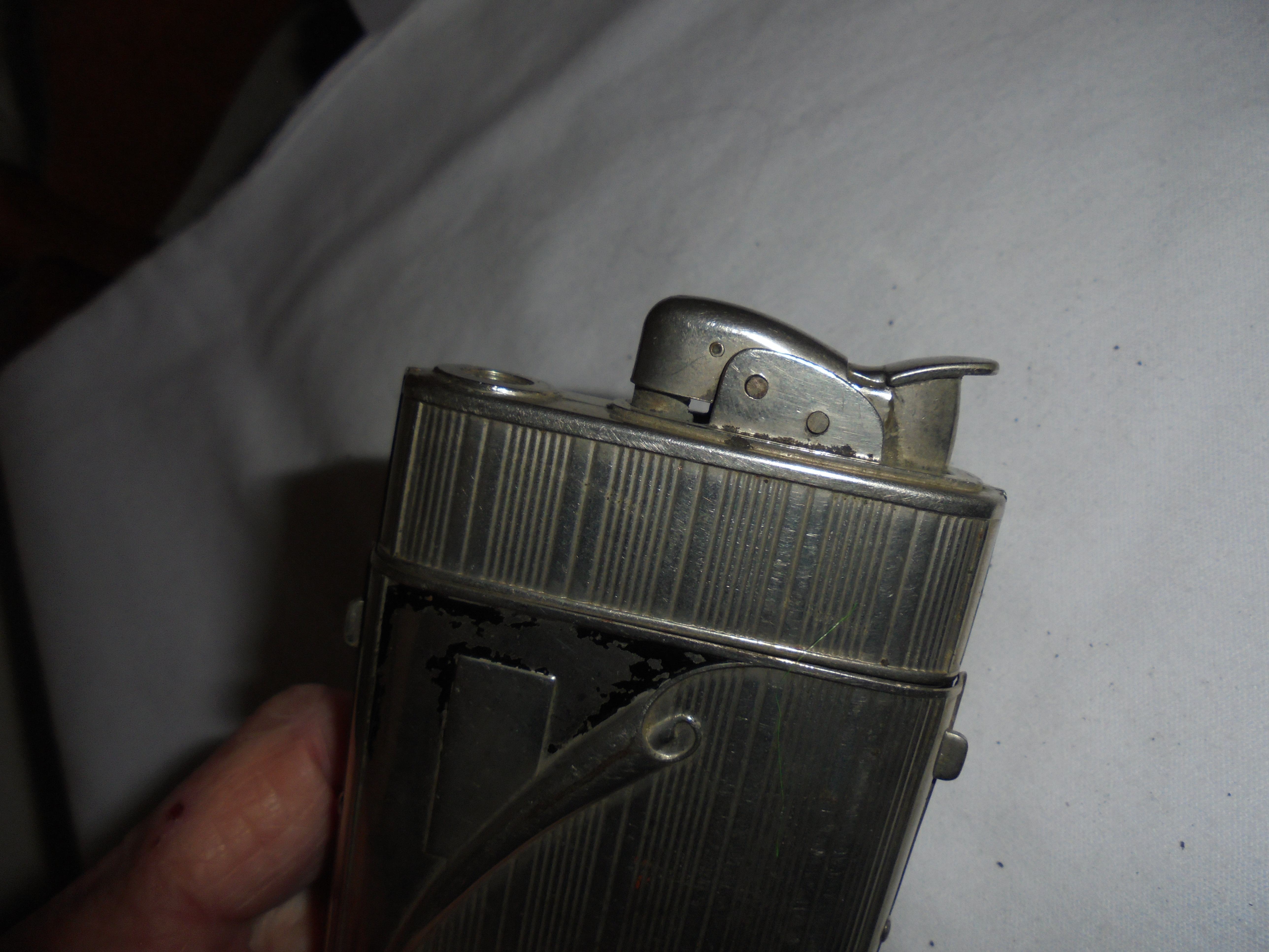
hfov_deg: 67.3
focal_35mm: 26
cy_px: 476
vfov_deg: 53.1
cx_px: 634
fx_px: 953
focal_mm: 4.6
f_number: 11.5
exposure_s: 1/30
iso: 100
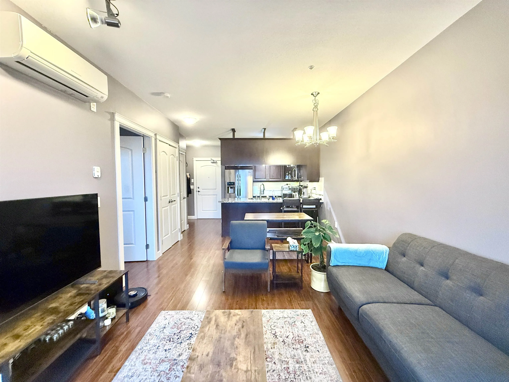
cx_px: 254
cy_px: 191
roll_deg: +0.2
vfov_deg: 85.7
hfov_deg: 102.1
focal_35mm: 14
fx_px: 206
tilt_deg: -1.8
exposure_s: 1/60
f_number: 2.2
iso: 500
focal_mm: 2.22
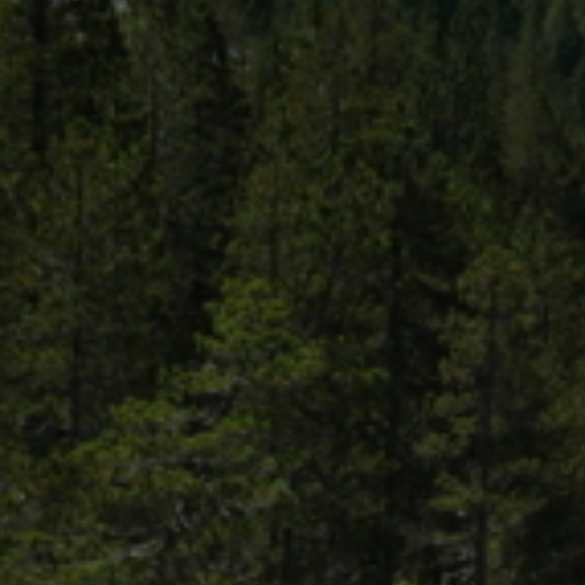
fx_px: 4493
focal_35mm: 235
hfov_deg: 6.2
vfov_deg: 7.4
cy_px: 753
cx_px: 2362
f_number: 5.6
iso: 200
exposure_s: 1/1000
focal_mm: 14.9
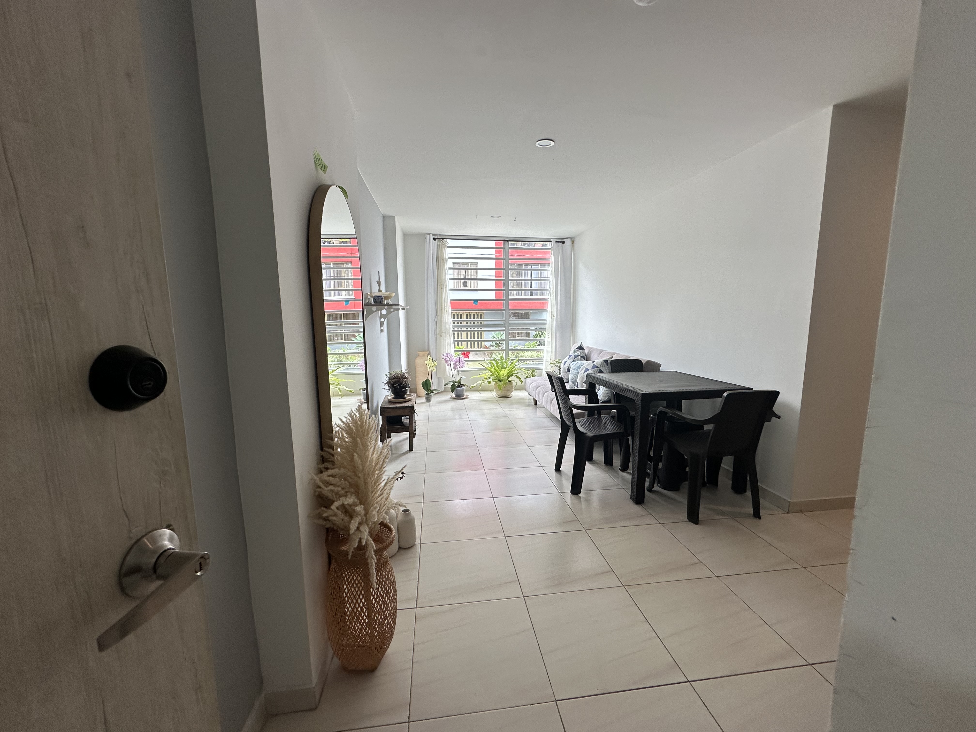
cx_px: 488
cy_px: 366
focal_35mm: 14
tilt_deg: -8.5
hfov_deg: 102.1
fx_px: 395
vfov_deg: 85.7
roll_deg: +0.4
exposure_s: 1/99
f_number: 2.2
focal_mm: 2.22
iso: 100
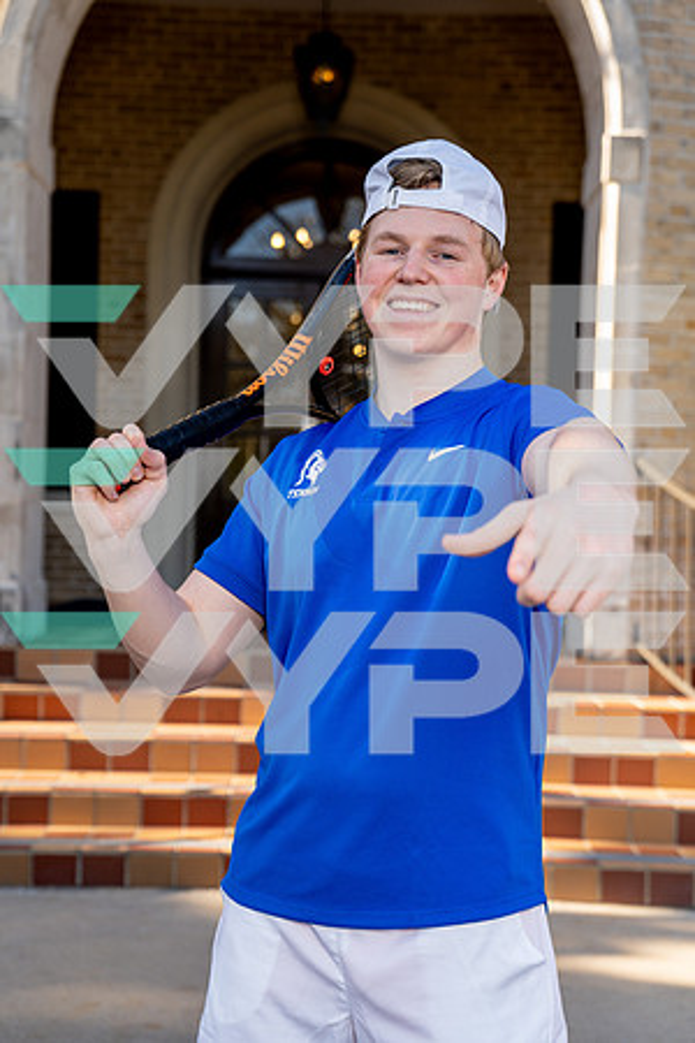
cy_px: 522
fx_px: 1766
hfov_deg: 22.3
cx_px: 348
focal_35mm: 61
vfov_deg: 32.9
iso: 100
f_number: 4
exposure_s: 1/250
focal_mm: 61
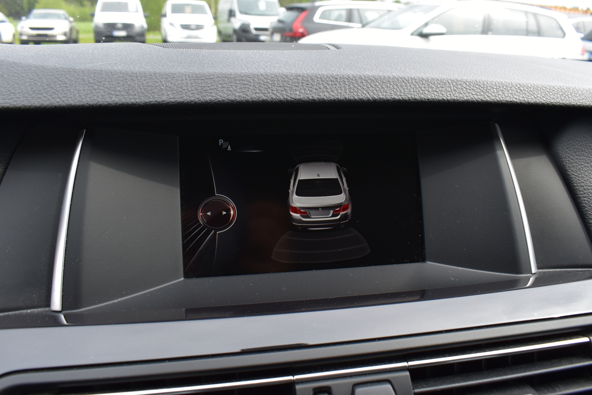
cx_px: 296
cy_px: 198
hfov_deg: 67.4
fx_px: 444
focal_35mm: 27
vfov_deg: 47.9
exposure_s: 1/125
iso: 400
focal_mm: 18
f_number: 9.5
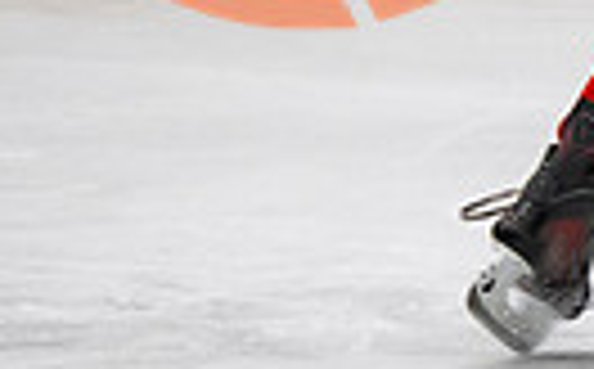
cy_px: -333
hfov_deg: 2.3
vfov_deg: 1.5
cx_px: 1681
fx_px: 14383
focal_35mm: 890
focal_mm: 125
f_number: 3.2
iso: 2000
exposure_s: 1/640
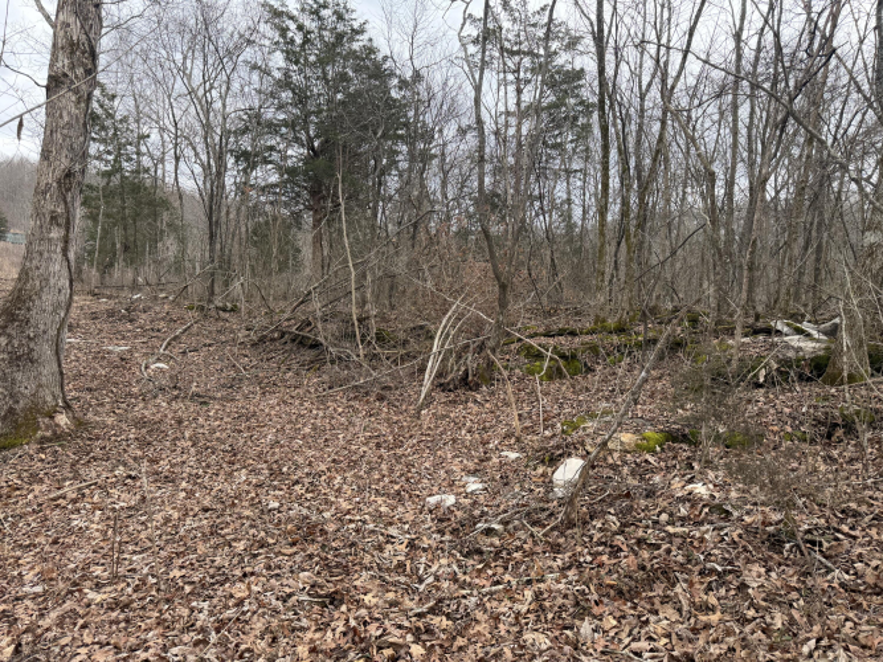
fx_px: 612
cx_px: 442
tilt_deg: -0.4
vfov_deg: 56.8
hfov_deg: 71.6
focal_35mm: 24
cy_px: 331
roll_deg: +2.3
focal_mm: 6.76
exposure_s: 1/1060
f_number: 1.78
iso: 100
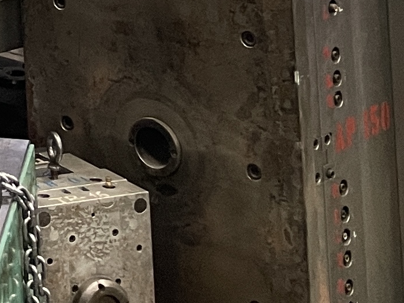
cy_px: -439
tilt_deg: +0.3
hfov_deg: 11.2
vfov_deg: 8.9
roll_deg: +3.1
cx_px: -543
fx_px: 1750
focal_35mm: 150
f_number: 1.6
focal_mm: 4.2
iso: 160
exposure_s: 1/60
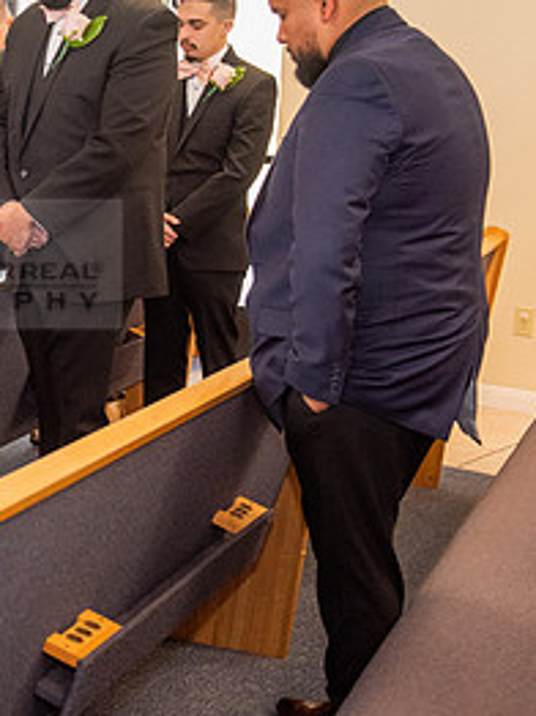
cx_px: -109
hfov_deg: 17.3
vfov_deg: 24.1
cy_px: 264
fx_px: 1675
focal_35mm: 81
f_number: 5
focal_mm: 38
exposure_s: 1/100
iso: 1250
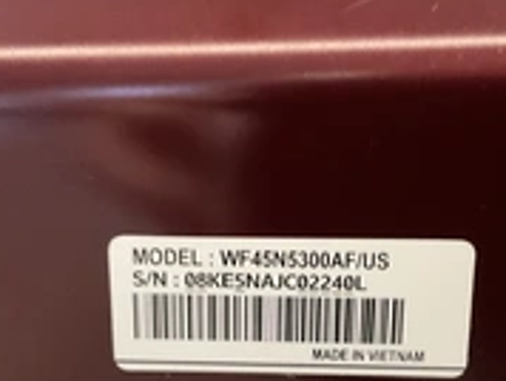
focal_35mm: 65
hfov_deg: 29.8
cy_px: 279
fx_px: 951
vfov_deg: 22.5
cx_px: 281
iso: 500
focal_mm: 3
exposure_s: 1/24
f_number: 1.8
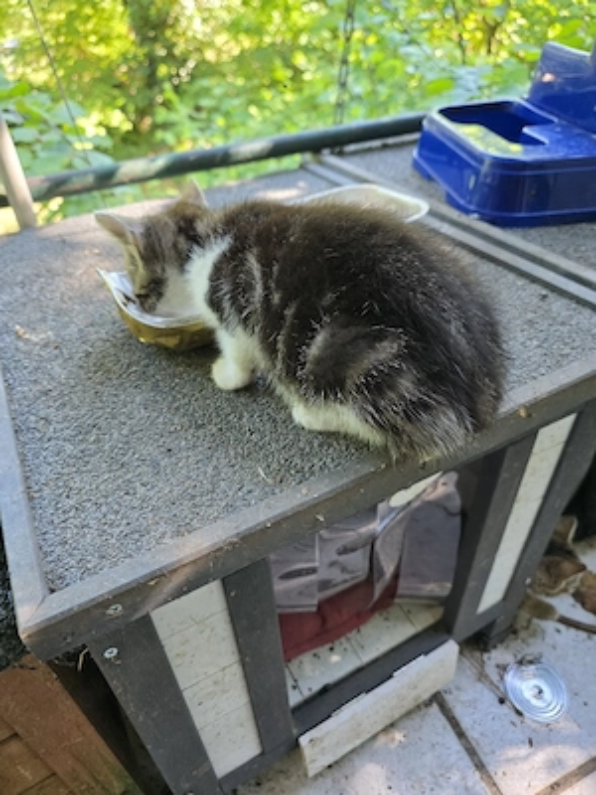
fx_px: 528
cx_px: 298
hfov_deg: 58.9
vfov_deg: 73.9
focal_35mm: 23
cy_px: 398
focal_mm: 6.3
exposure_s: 1/101
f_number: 1.7
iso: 160
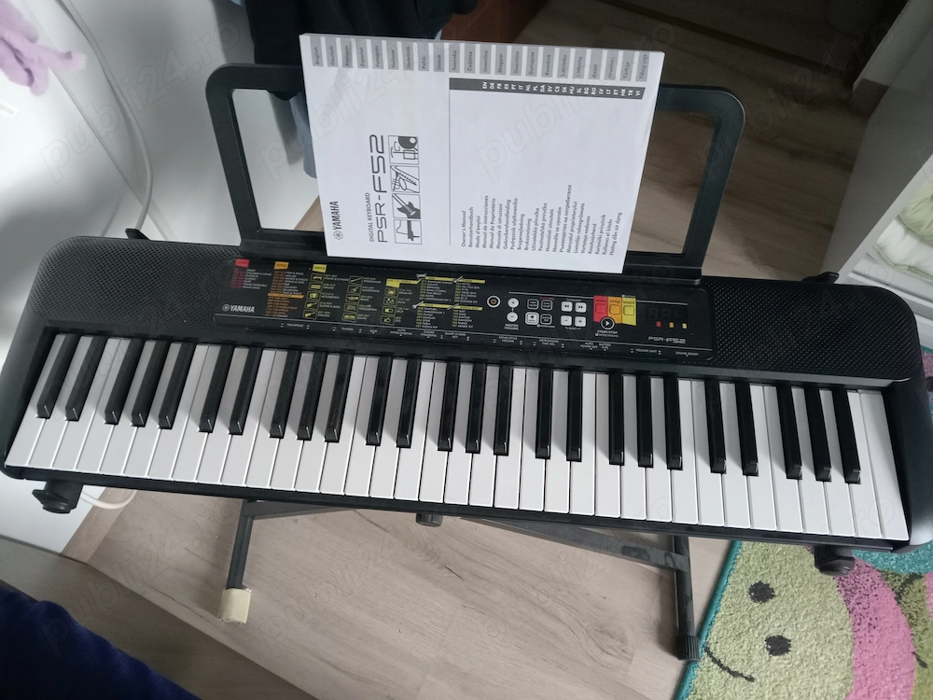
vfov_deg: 54.9
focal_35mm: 25
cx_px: 466
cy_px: 350
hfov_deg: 69.4
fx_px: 674
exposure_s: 1/16.7
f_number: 1.8
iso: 1700
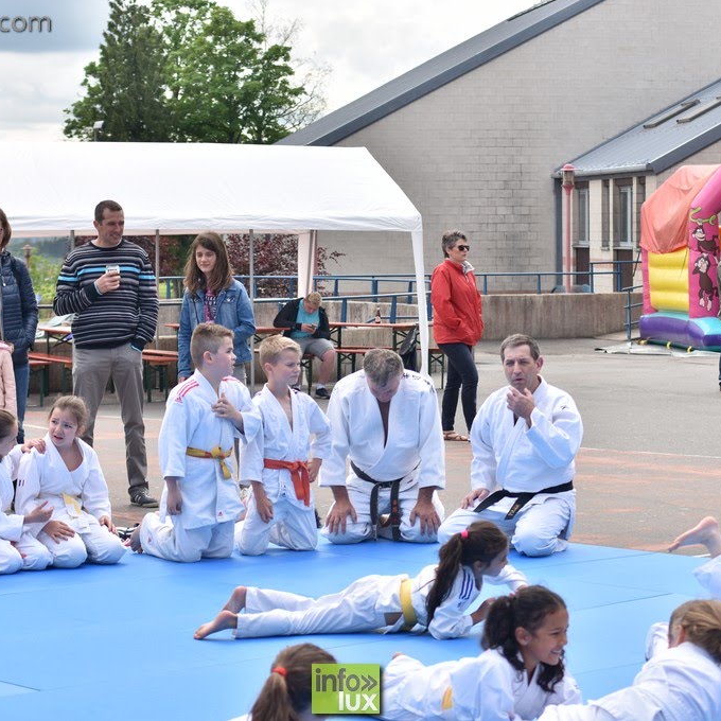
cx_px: 346
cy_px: 360
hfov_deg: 18.1
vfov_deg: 18.1
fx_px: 2262
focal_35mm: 96
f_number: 4
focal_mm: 50
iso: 100
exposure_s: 1/500
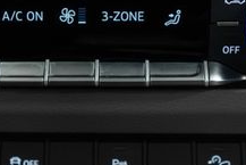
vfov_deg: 11.1
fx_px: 848
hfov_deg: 16.5
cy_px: 106
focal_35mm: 124
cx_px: 78
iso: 640
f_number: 3.2
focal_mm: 28
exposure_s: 1/40
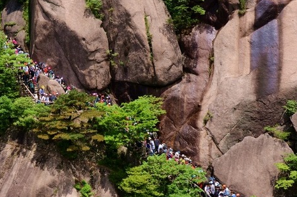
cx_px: 100
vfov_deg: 20.5
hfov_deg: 30.4
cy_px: 90
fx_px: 543
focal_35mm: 66
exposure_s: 1/80
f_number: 13
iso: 100
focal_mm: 32
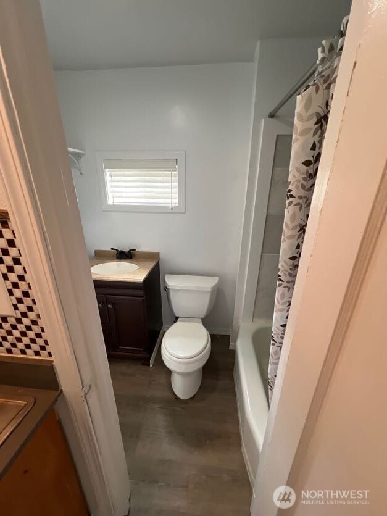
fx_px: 194
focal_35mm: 13
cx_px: 194
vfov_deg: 106.2
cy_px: 258
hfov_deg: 89.9
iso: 160
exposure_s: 1/60
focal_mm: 1.57
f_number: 1.8
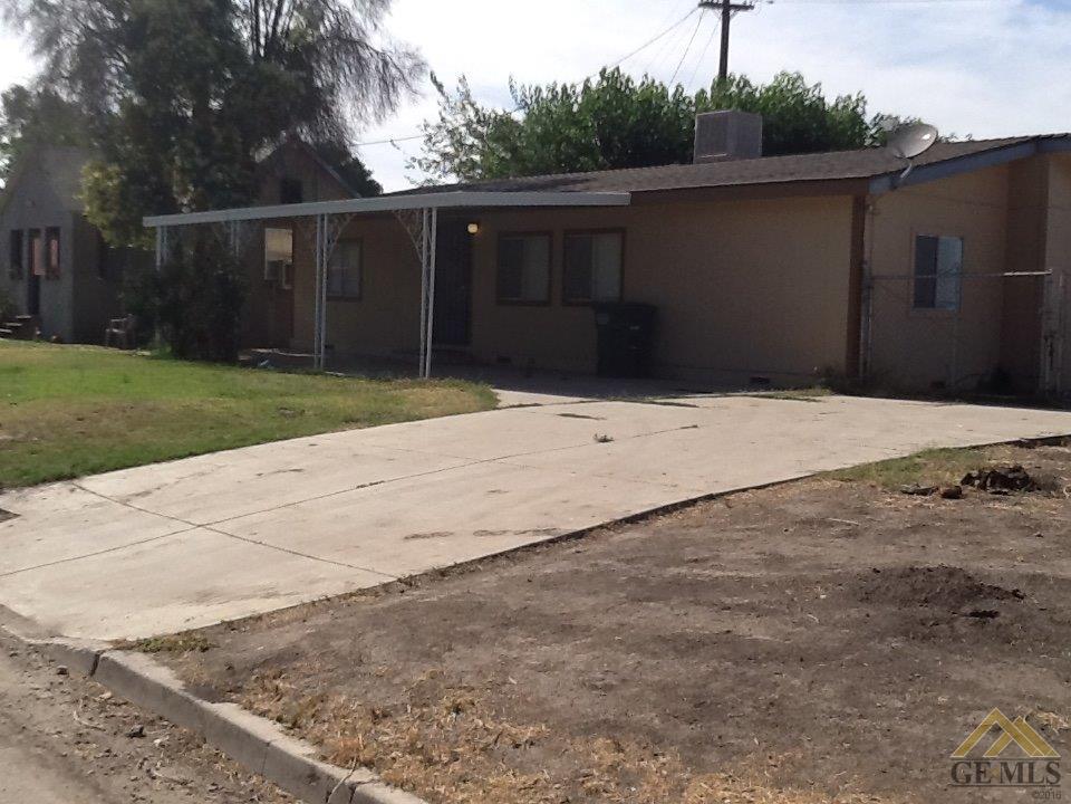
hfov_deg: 42.9
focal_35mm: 44
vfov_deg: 32.9
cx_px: 536
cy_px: 402
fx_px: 1361
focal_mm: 2.03
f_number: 2.4
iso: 40
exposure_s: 1/1672
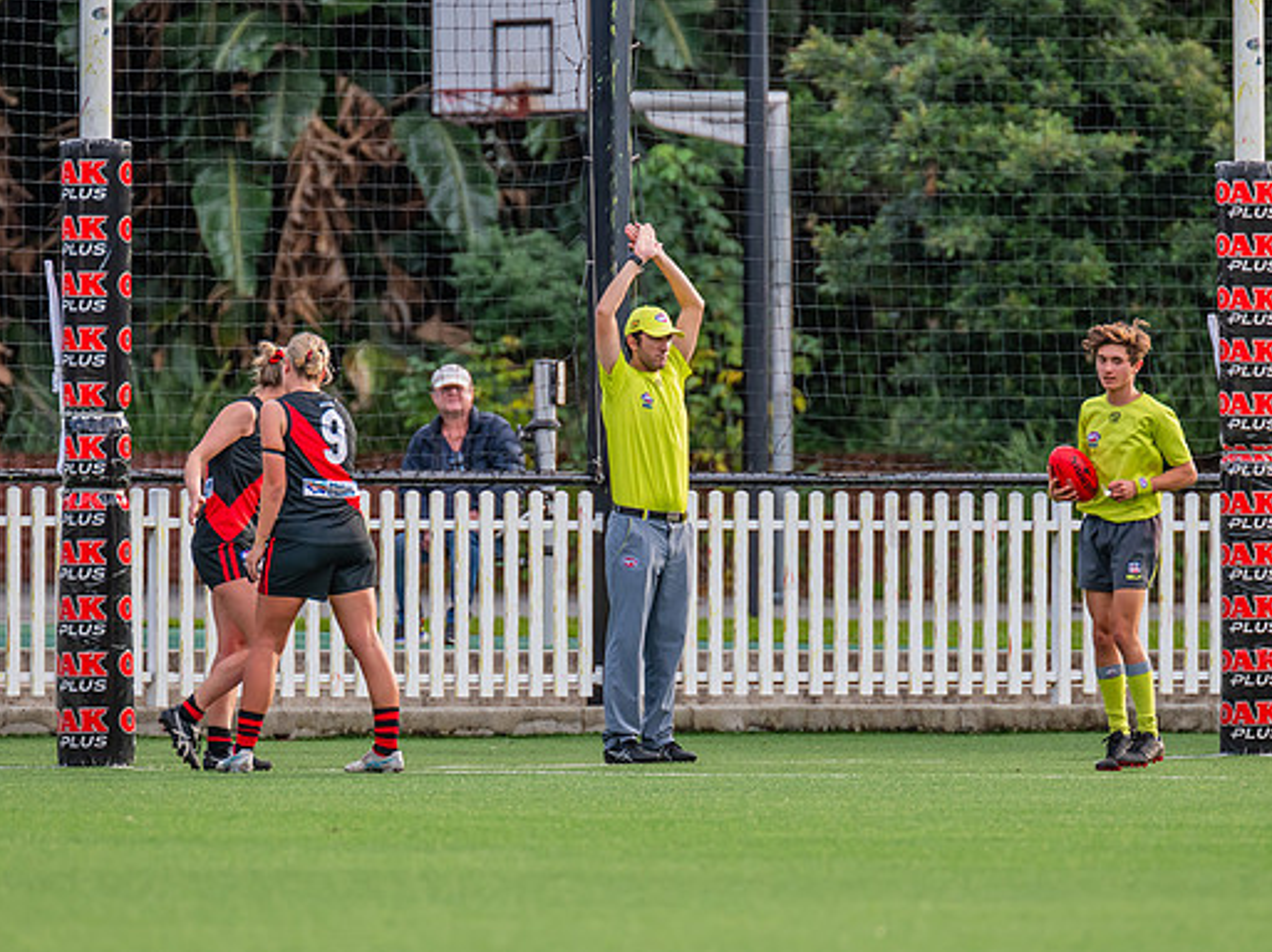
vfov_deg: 2.4
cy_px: 500
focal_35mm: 619
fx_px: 22730
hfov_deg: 3.2
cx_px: 663
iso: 800
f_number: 5
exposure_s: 1/1000
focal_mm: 420
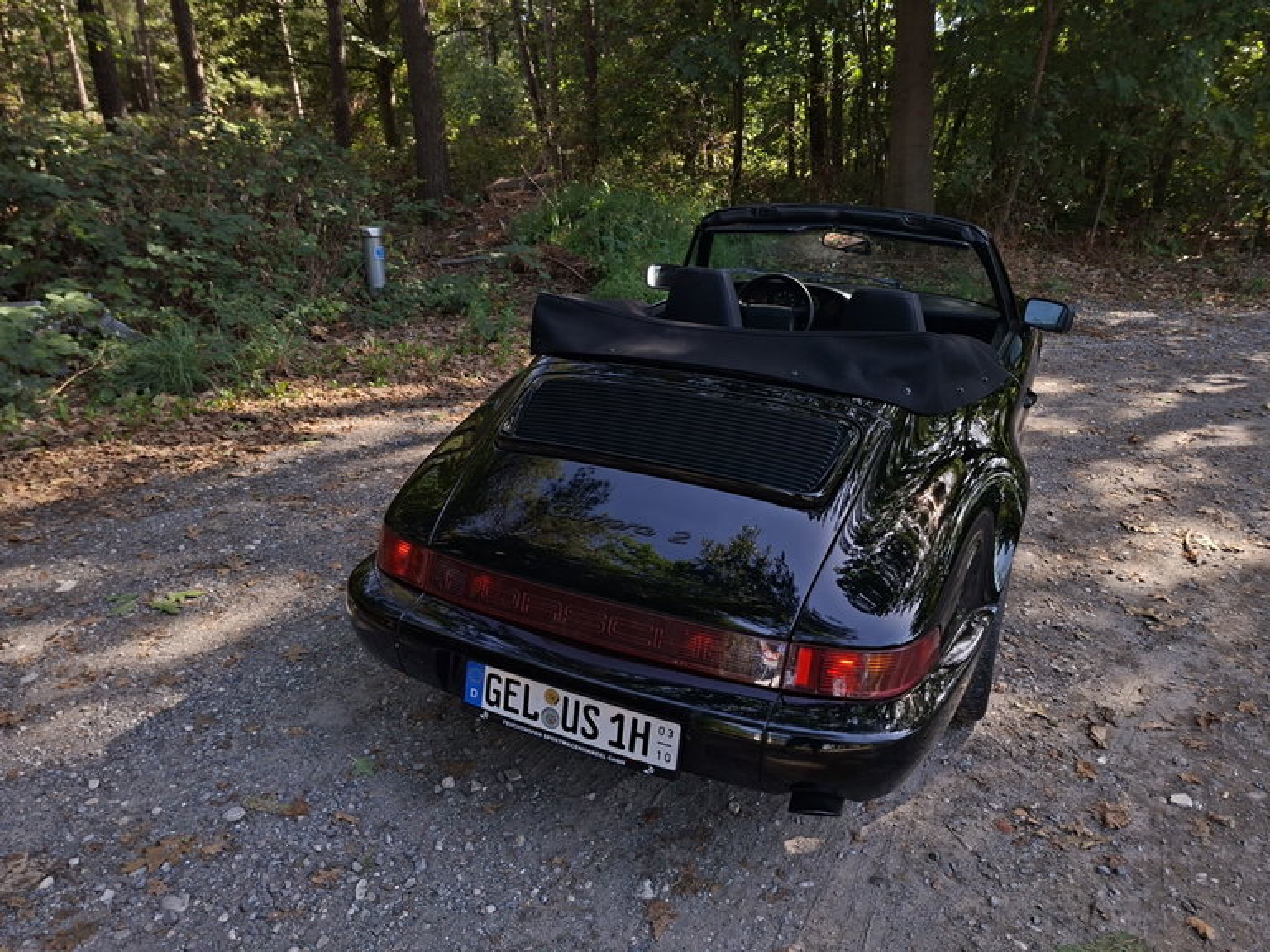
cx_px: 635
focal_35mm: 23
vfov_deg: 58.9
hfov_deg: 73.9
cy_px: 476
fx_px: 844
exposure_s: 1/470
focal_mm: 5.54
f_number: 1.8
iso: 50
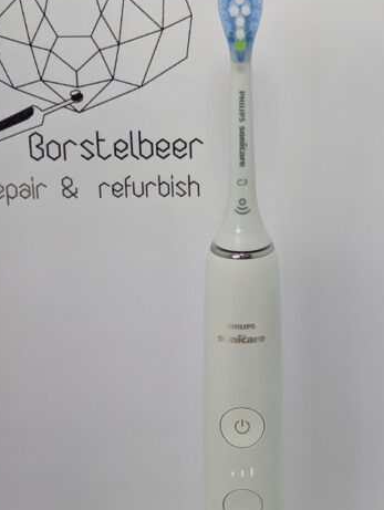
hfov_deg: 17.8
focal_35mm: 83
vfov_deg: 23.5
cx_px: 245
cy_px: 320
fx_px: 1225
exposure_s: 1/196
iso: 89
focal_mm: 6.81
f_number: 1.85
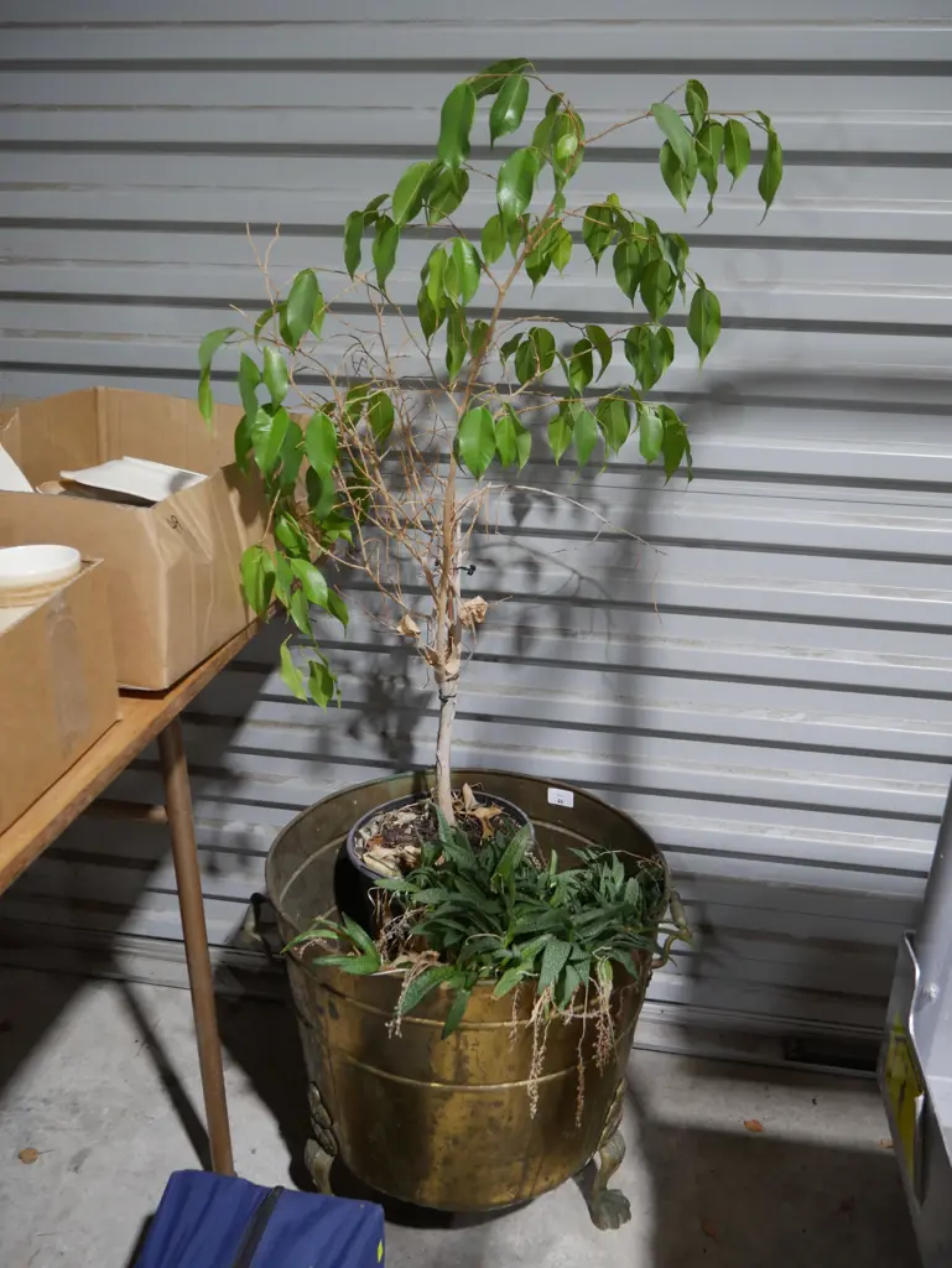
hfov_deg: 49.8
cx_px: 476
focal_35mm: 28
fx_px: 1026
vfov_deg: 63.4
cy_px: 634
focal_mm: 14
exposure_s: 1/60
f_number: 3.5
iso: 500
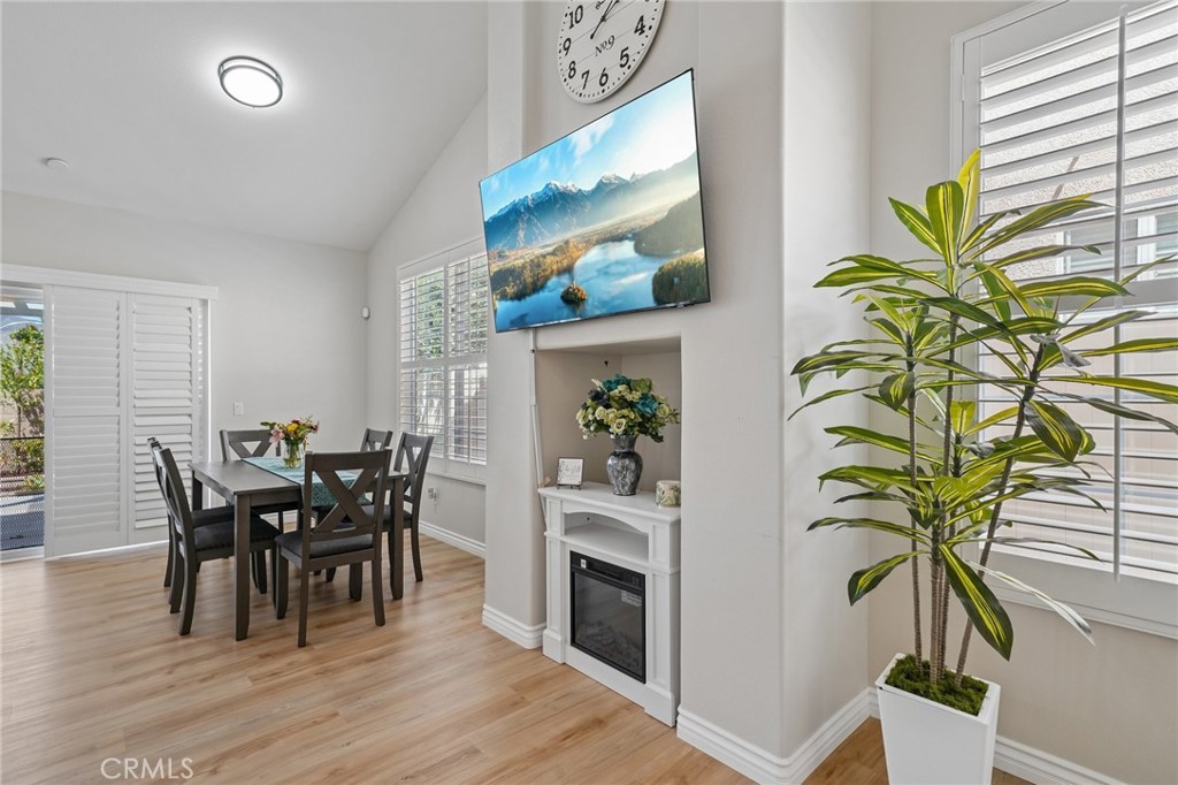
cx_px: 589
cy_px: 392
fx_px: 556
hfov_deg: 93.3
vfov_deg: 70.4
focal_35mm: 17
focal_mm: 17
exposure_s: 1/13
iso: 400
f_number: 9
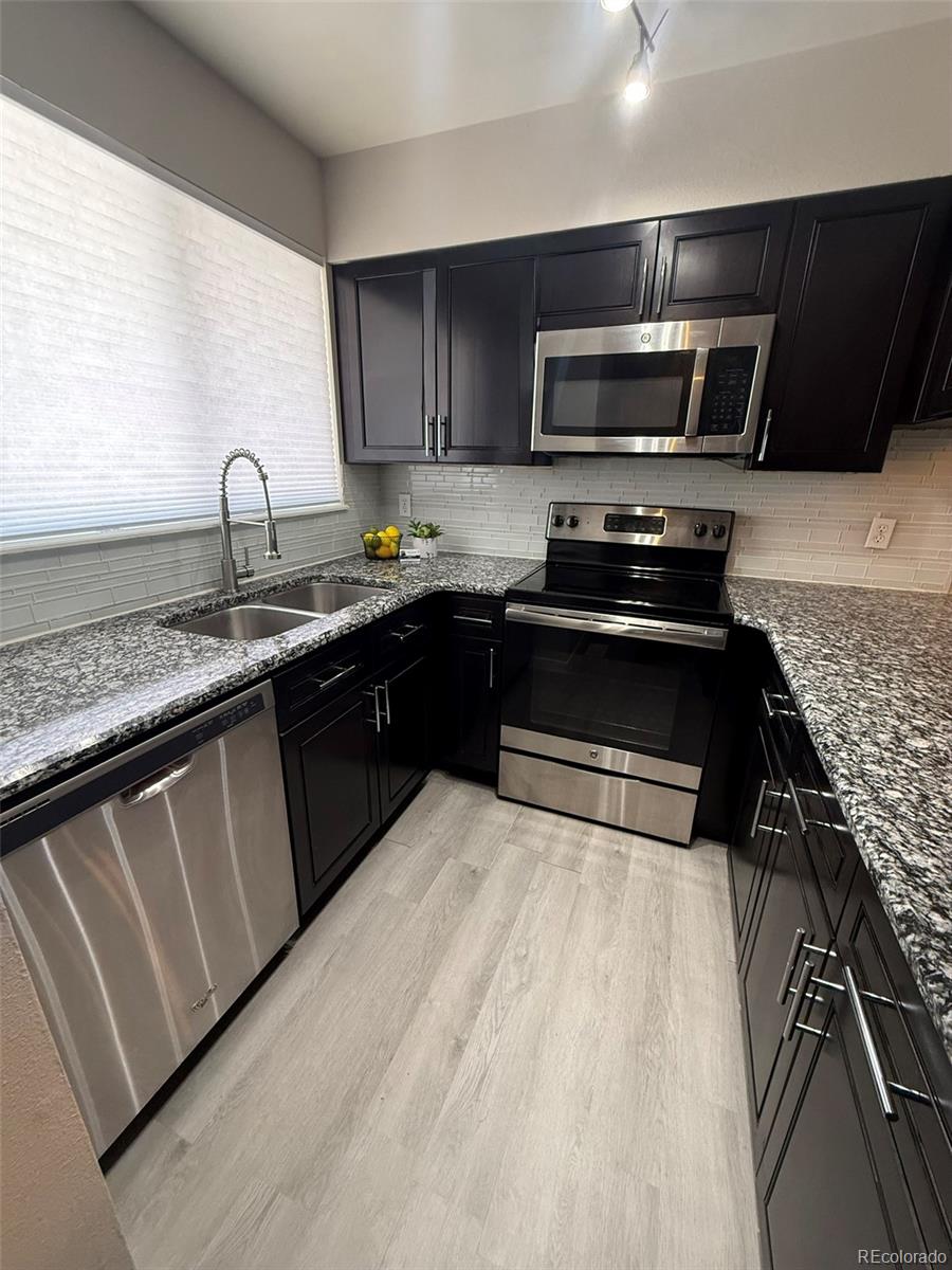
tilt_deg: -17.9
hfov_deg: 85.7
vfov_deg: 102.1
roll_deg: -1.0
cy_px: 635
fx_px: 513
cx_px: 476
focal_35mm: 14
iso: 320
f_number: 2.2
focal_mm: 2.22
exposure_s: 1/60
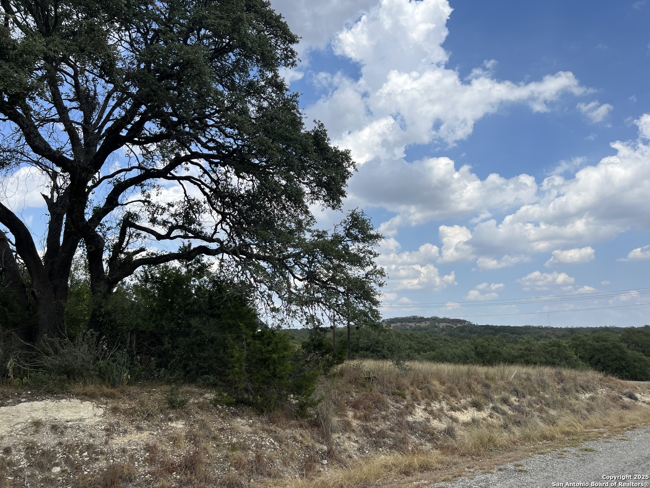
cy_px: 244
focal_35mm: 26
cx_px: 325
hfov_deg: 67.3
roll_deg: +1.1
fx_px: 488
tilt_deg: +10.7
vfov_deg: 53.1
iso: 50
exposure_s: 1/5587
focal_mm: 5.7
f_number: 1.5
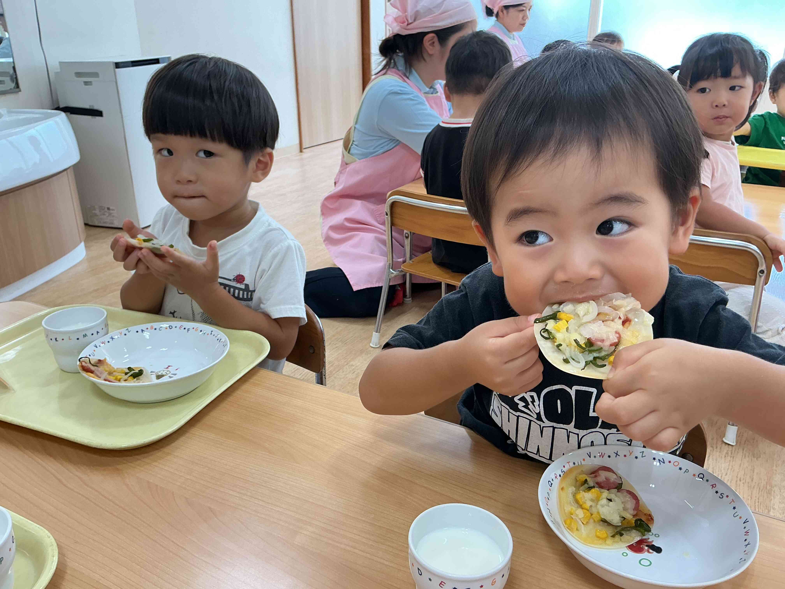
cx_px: 392
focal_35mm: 29
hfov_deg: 61.7
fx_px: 658
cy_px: 294
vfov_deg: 48.2
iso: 50
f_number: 1.8
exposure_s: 1/120
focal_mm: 3
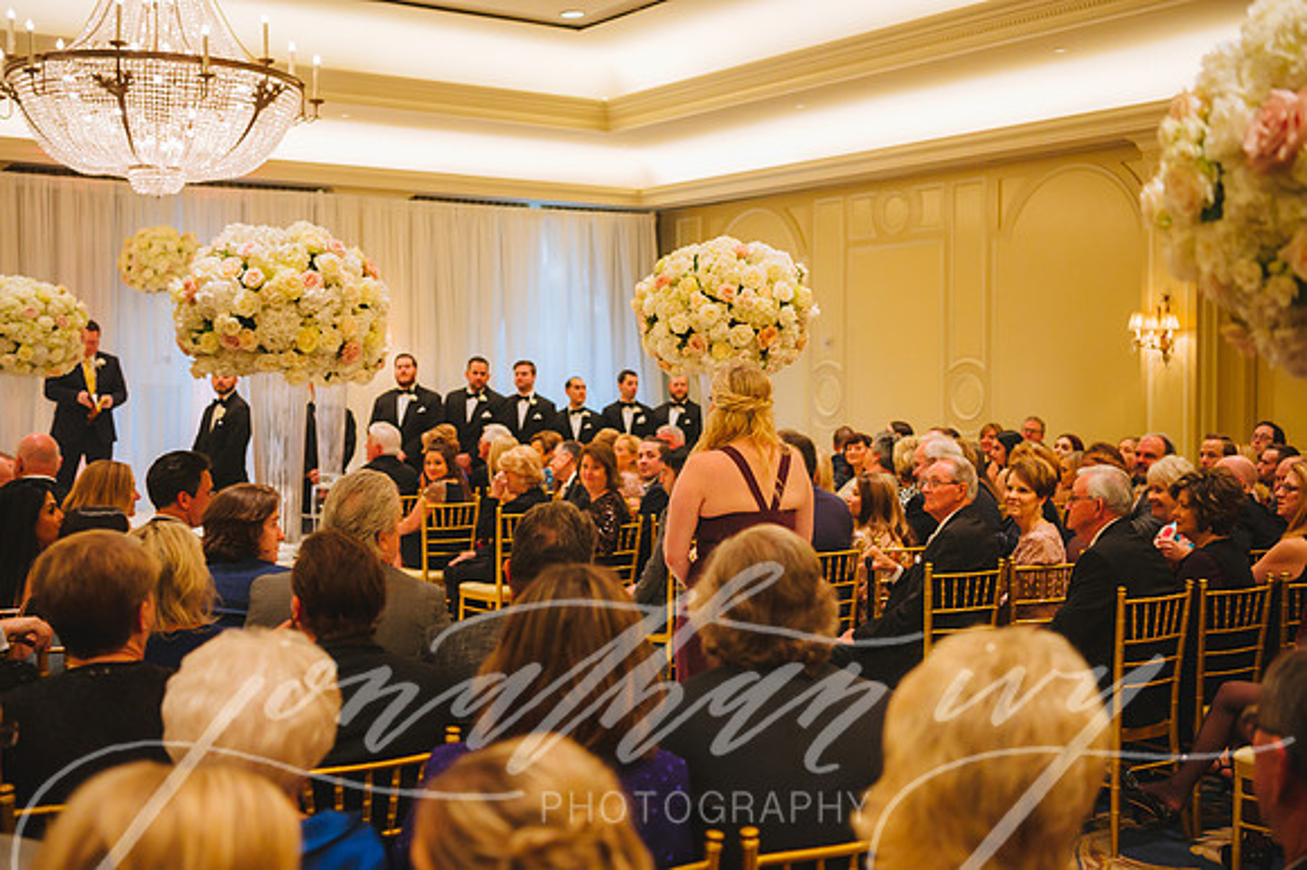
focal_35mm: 46
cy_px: 435
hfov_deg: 42.8
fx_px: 1669
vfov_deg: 29.2
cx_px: 654
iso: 2500
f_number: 2.8
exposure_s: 1/320
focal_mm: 46
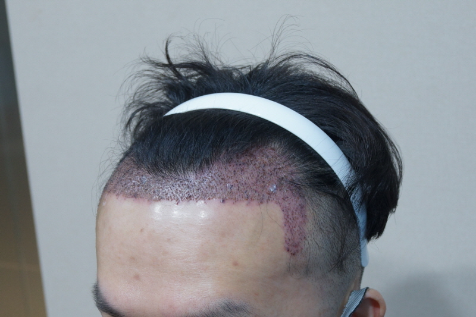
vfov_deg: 31.9
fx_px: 555
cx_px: 238
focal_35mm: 42
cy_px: 158
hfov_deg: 46.4
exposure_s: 1/60
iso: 320
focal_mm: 28
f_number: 4.5
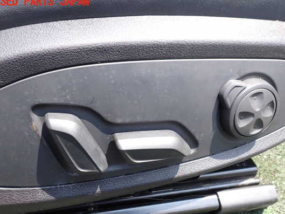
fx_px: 280
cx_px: 153
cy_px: 116
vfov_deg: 41.8
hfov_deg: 53.9
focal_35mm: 34
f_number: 3.2
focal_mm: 5.4
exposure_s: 1/160
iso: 100
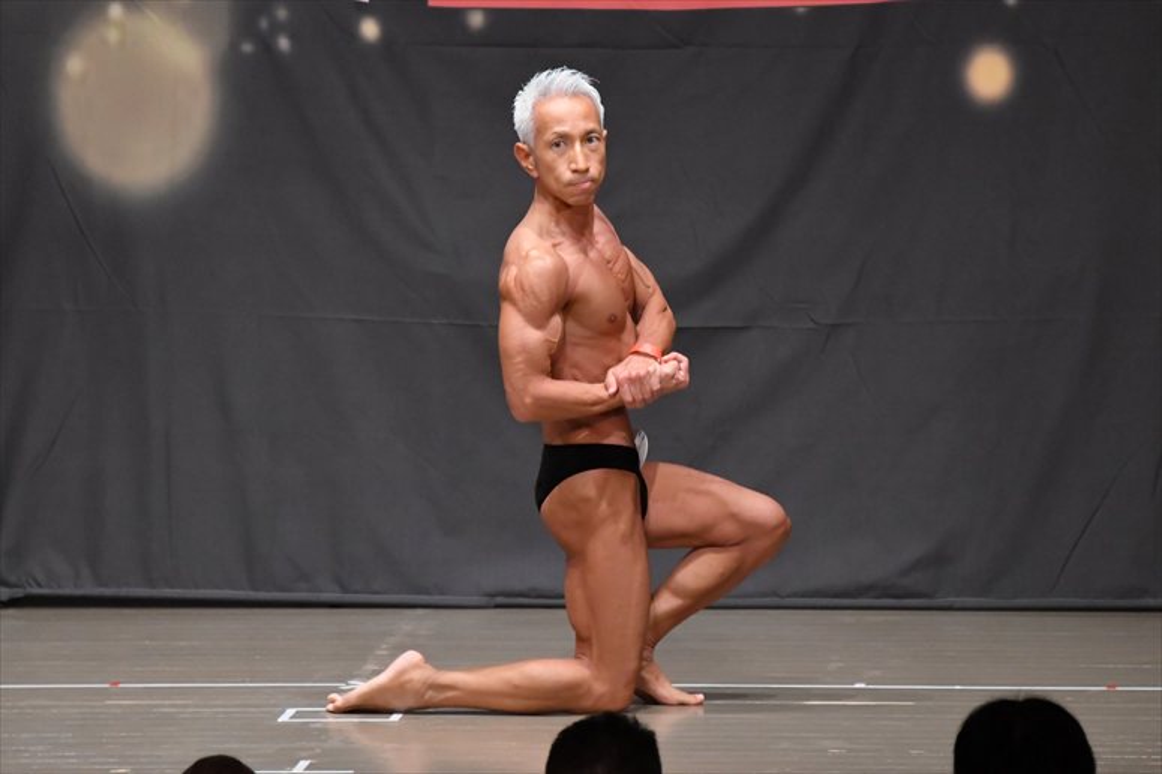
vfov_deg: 4.8
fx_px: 9195
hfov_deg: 7.2
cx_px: 581
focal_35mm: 285
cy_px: 387
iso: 6400
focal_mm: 190
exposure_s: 1/400
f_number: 5.6
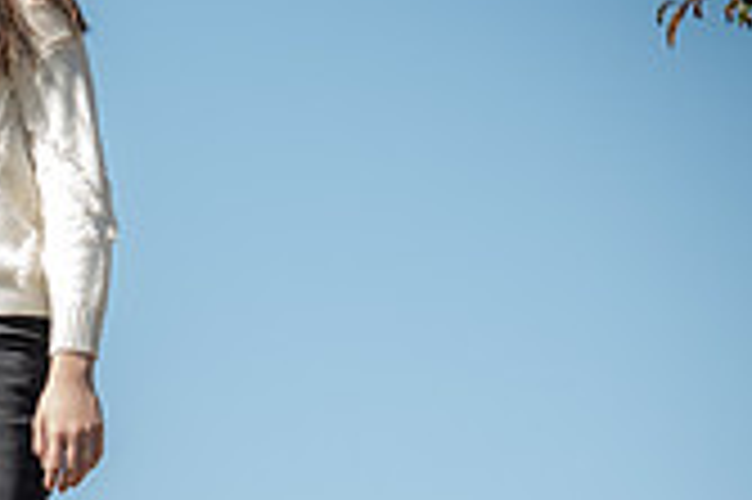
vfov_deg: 2.5
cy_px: 509
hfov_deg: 3.7
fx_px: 11623
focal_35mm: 557
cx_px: -279
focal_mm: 160
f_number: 5
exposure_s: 1/250
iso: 50
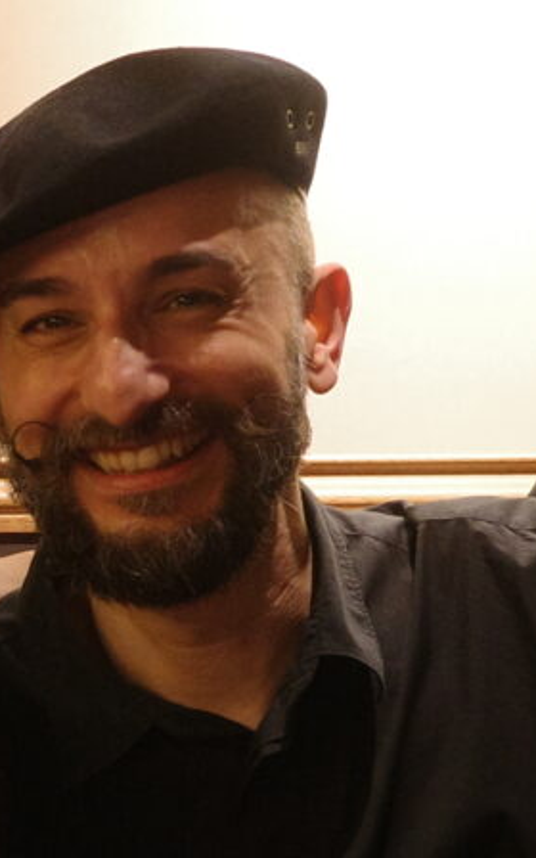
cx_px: -971
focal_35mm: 233
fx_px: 5446
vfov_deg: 9.0
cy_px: 823
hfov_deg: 5.4
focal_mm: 26
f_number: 2.8
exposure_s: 1/25
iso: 1000
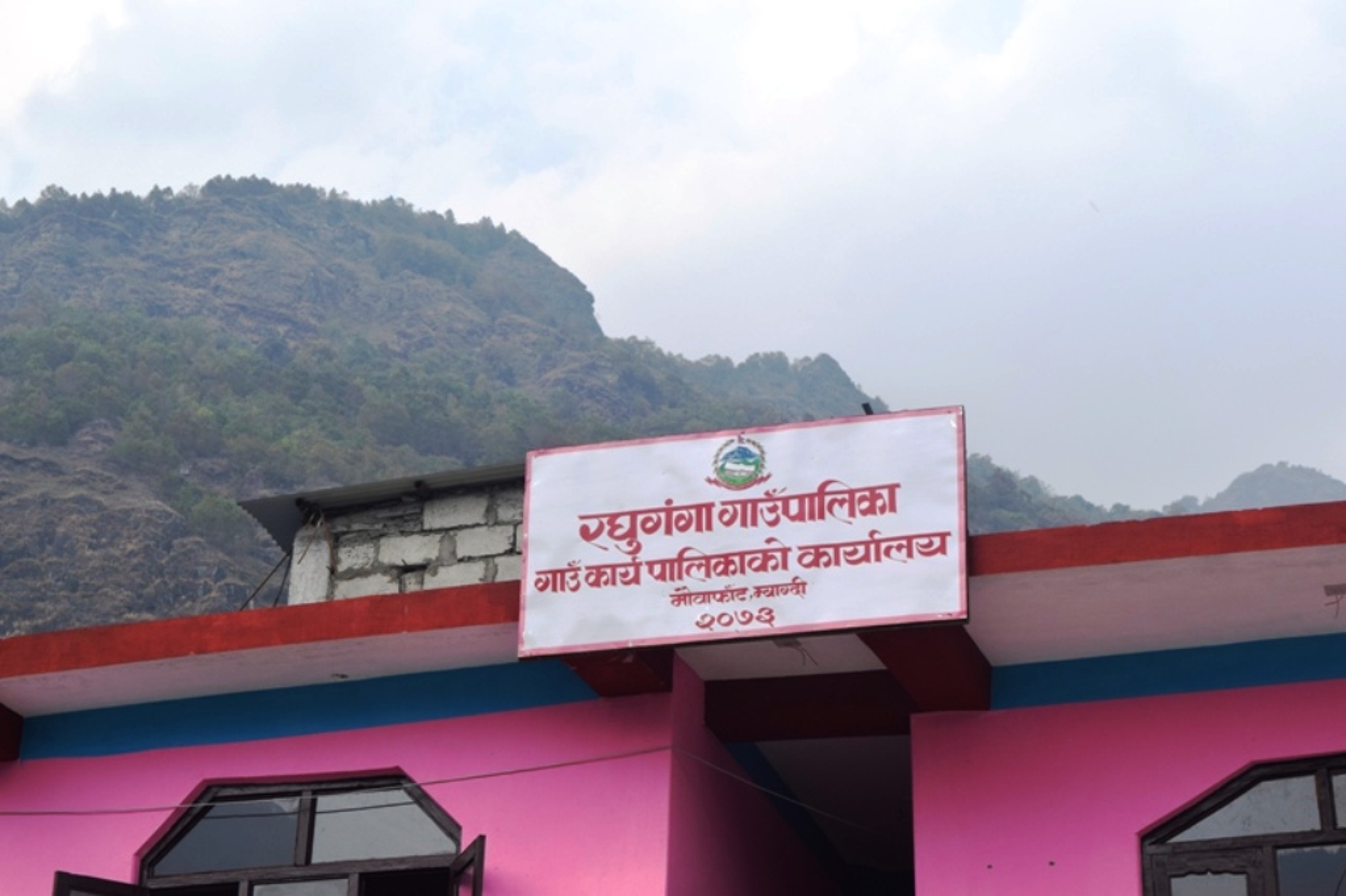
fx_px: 3083
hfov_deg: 24.6
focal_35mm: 82
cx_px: 673
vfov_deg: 16.5
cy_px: 448
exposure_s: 1/320
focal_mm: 55
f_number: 9
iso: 200
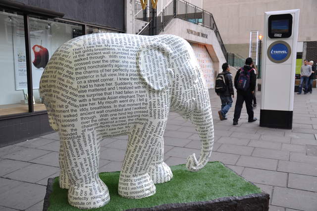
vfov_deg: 36.8
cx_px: 158
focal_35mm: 36
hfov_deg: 53.2
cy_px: 106
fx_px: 317
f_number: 4.5
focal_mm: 24
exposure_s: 1/80
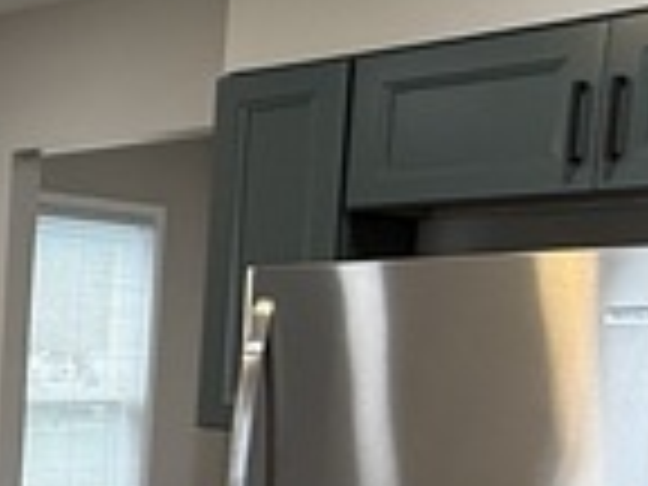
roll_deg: -0.9
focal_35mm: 78
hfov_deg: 21.0
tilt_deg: -7.3
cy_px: 531
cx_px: -338
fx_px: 1460
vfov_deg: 18.2
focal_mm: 2.22
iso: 250
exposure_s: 1/120
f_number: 2.2
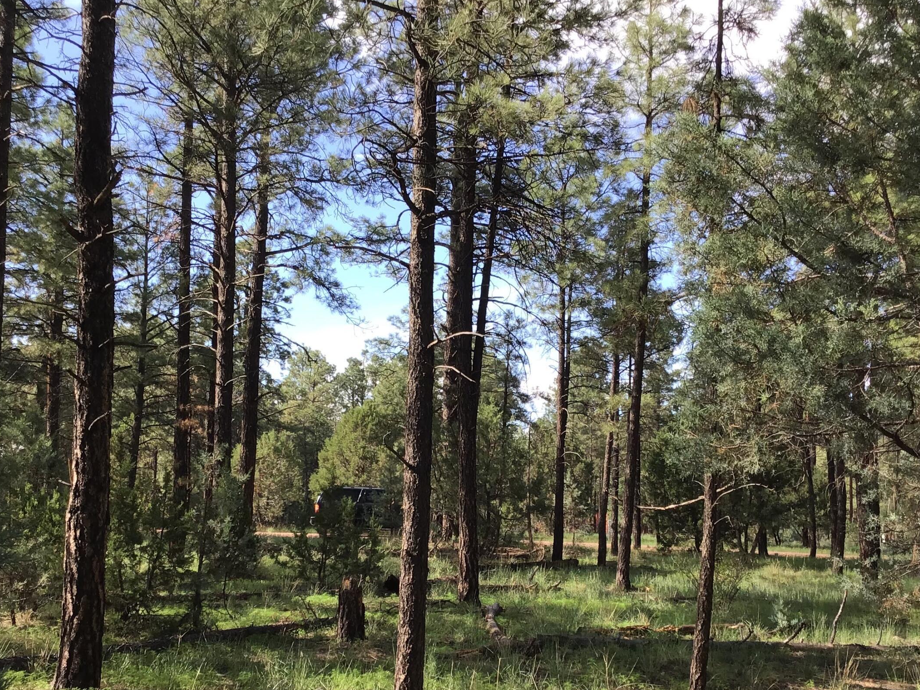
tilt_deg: +4.6
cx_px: 447
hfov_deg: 42.9
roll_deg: -2.0
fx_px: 1169
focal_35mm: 44
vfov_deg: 32.7
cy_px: 445
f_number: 2.4
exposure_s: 1/313
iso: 25
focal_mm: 3.3
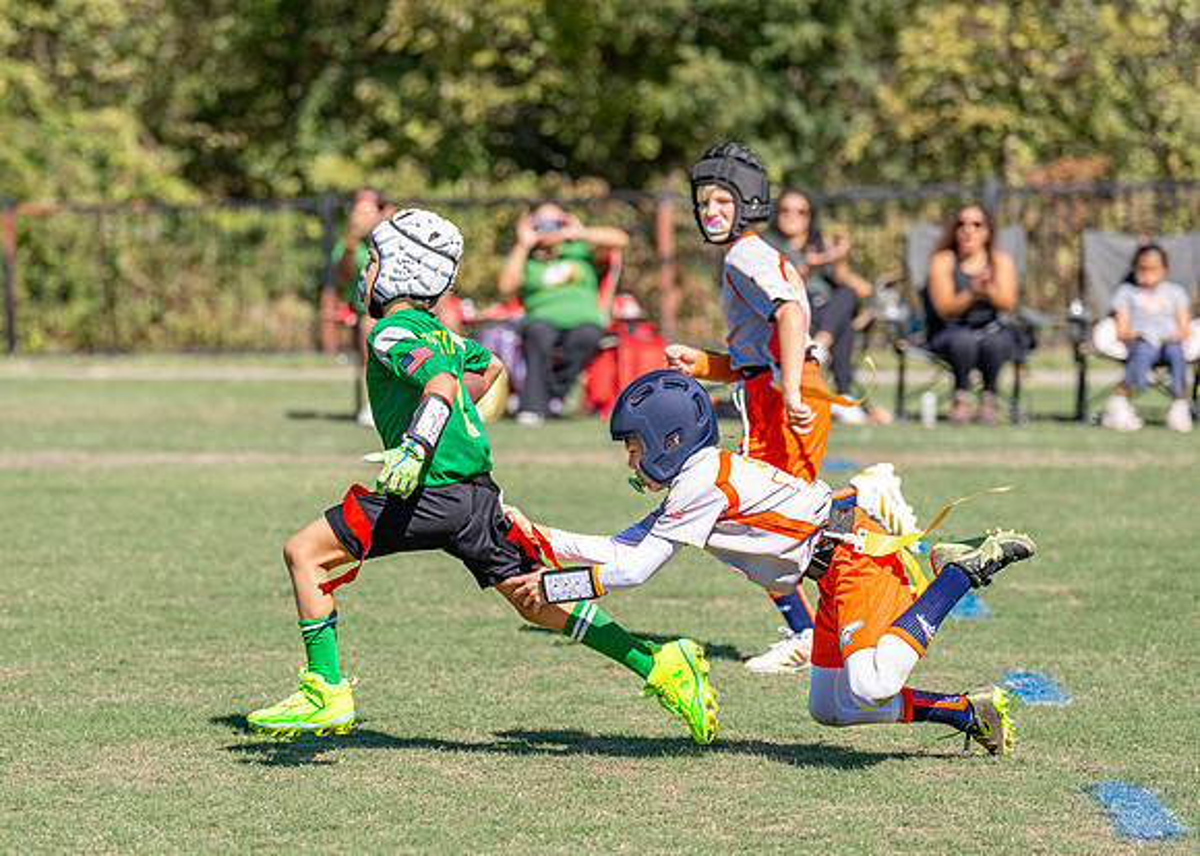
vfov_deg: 8.0
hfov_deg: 11.2
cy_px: 473
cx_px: 431
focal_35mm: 180
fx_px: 6134
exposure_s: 1/2500
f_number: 2.8
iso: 200
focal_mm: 127
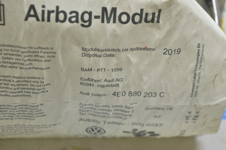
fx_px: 517
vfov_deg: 16.5
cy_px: 75
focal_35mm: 82
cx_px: 113
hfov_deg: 24.6
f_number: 5.6
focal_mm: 55
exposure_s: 1/20
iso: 400
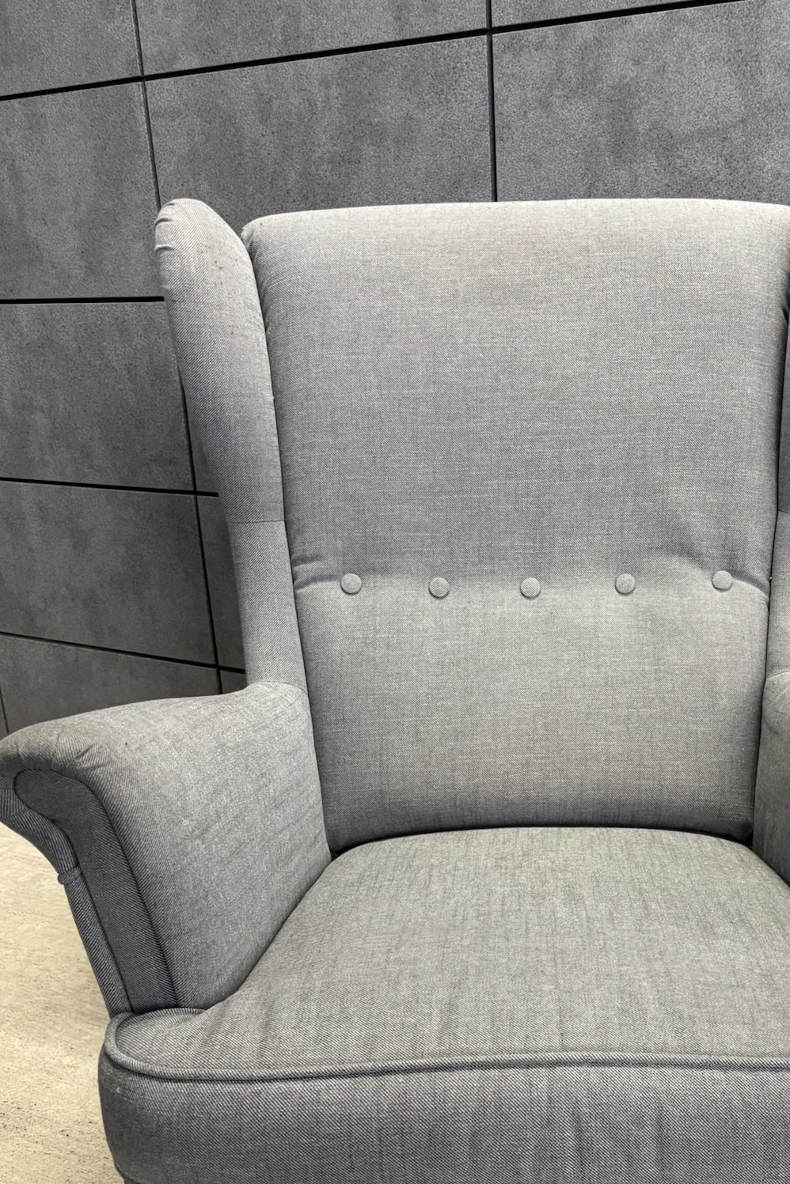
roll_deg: +1.5
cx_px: 542
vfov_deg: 50.9
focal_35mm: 37
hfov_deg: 35.5
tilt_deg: -21.7
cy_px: 790
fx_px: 1218
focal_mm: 5.96
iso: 160
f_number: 1.6
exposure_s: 1/60
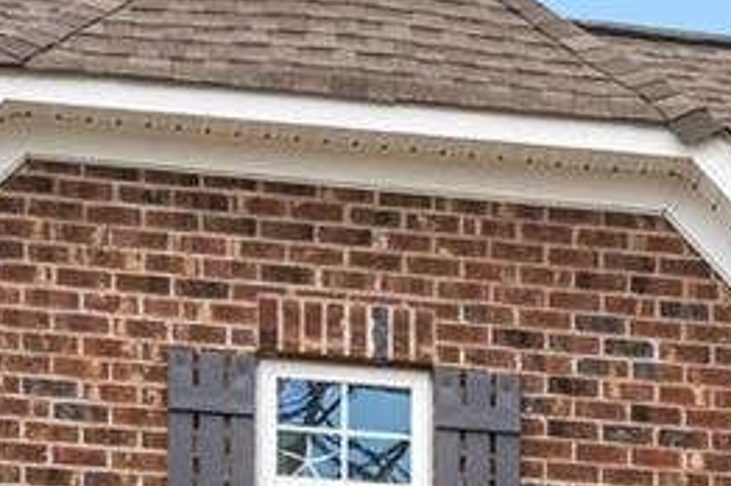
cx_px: 2511
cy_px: 1258
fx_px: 6348
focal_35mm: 313
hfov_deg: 5.9
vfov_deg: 4.3
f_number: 8
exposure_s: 1/125
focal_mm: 40
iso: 100
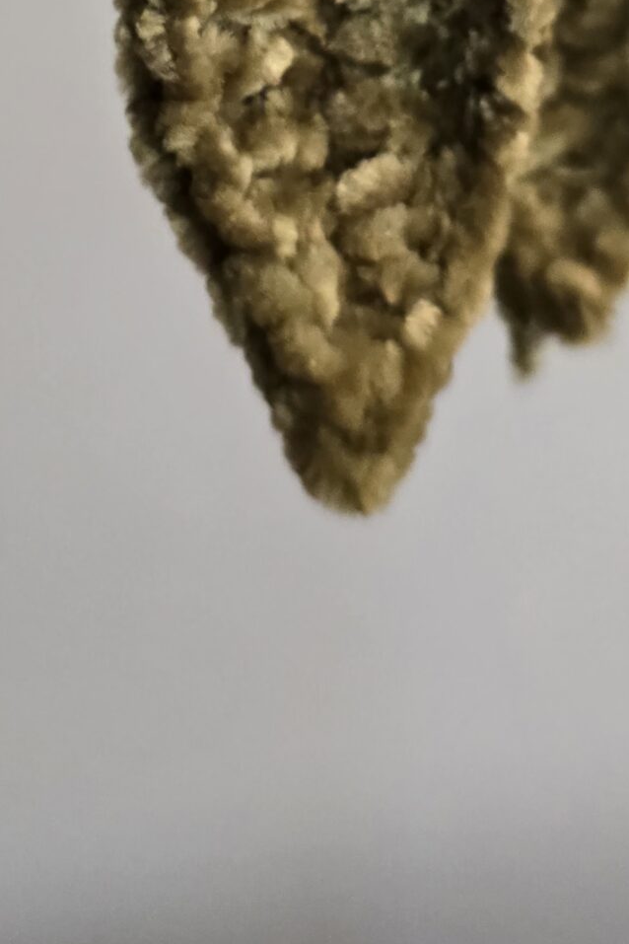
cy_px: -169
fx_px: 1677
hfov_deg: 21.2
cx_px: 315
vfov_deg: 27.8
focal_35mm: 64
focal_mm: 6.3
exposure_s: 1/100
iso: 400
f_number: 1.7
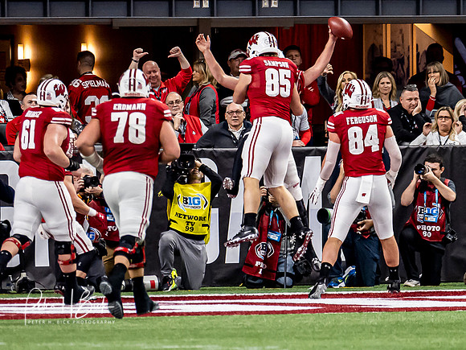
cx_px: 243
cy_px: 177
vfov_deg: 1.7
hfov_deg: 2.3
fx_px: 11802
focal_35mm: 877
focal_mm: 200
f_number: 2.8
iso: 1600
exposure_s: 1/1000
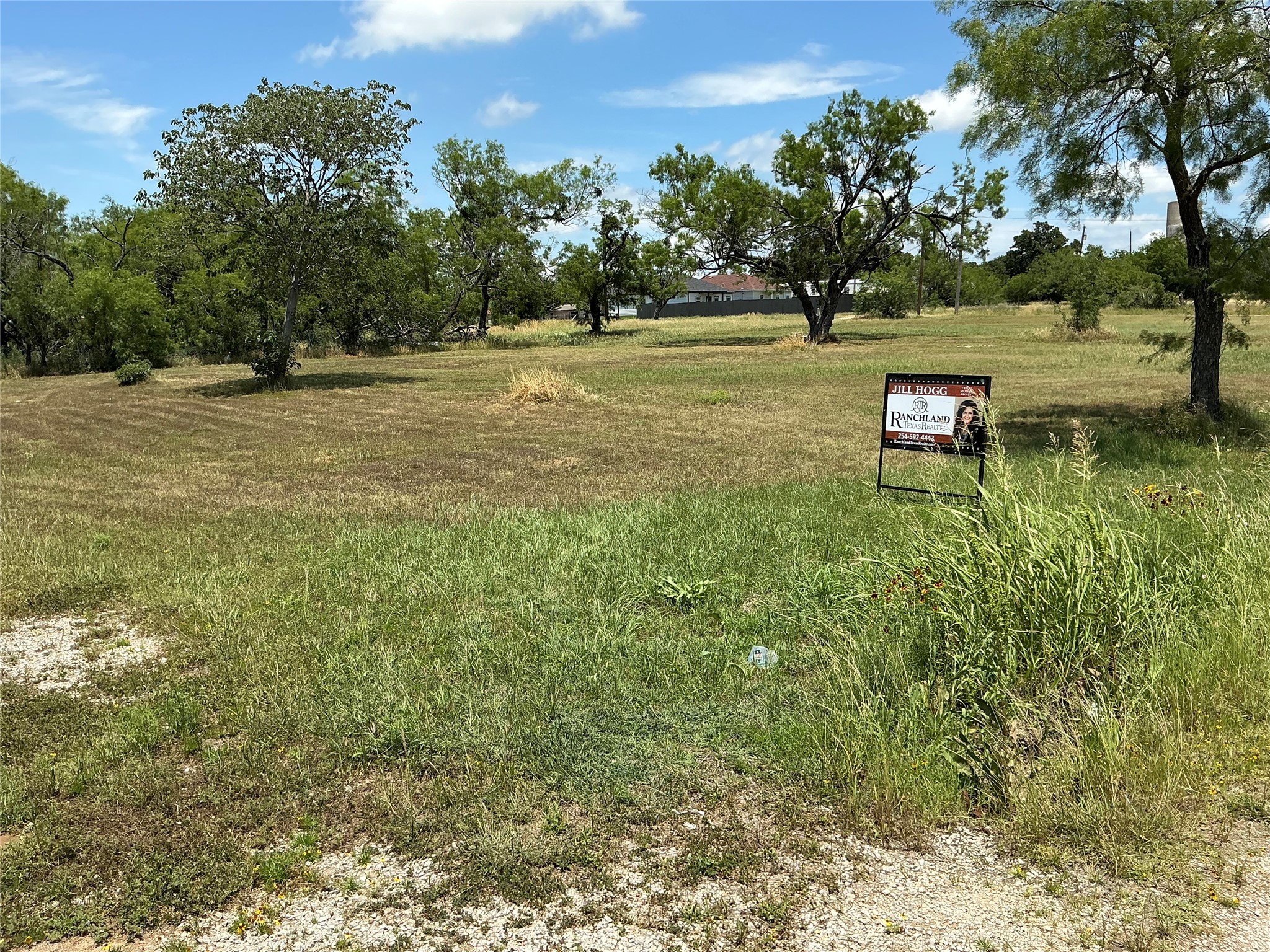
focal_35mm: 28
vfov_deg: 49.7
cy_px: 476
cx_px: 635
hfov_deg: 63.4
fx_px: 1027
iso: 25
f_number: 1.8
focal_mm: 3
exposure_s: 1/1730
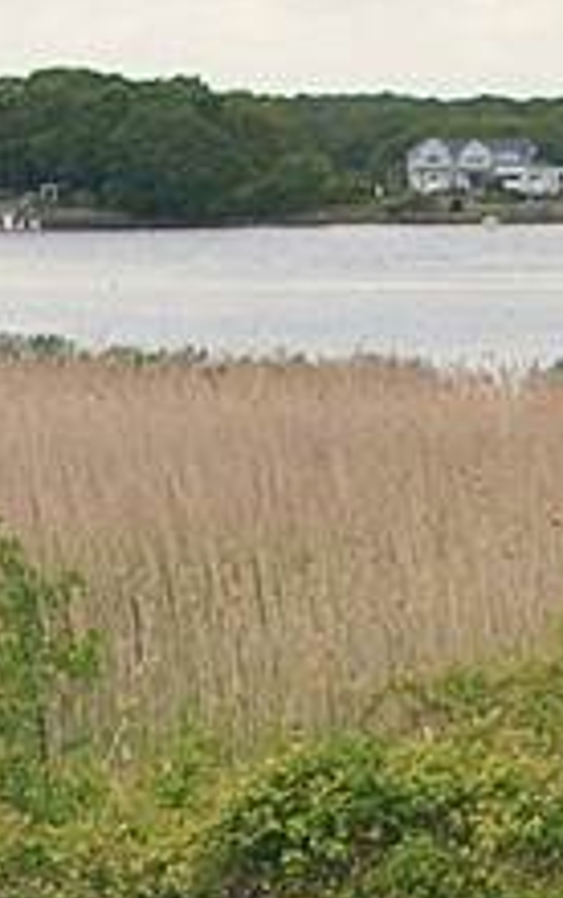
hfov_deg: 6.9
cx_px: 810
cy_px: 76
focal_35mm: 189
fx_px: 4616
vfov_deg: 11.0
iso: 100
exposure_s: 1/250
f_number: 5.6
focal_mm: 25
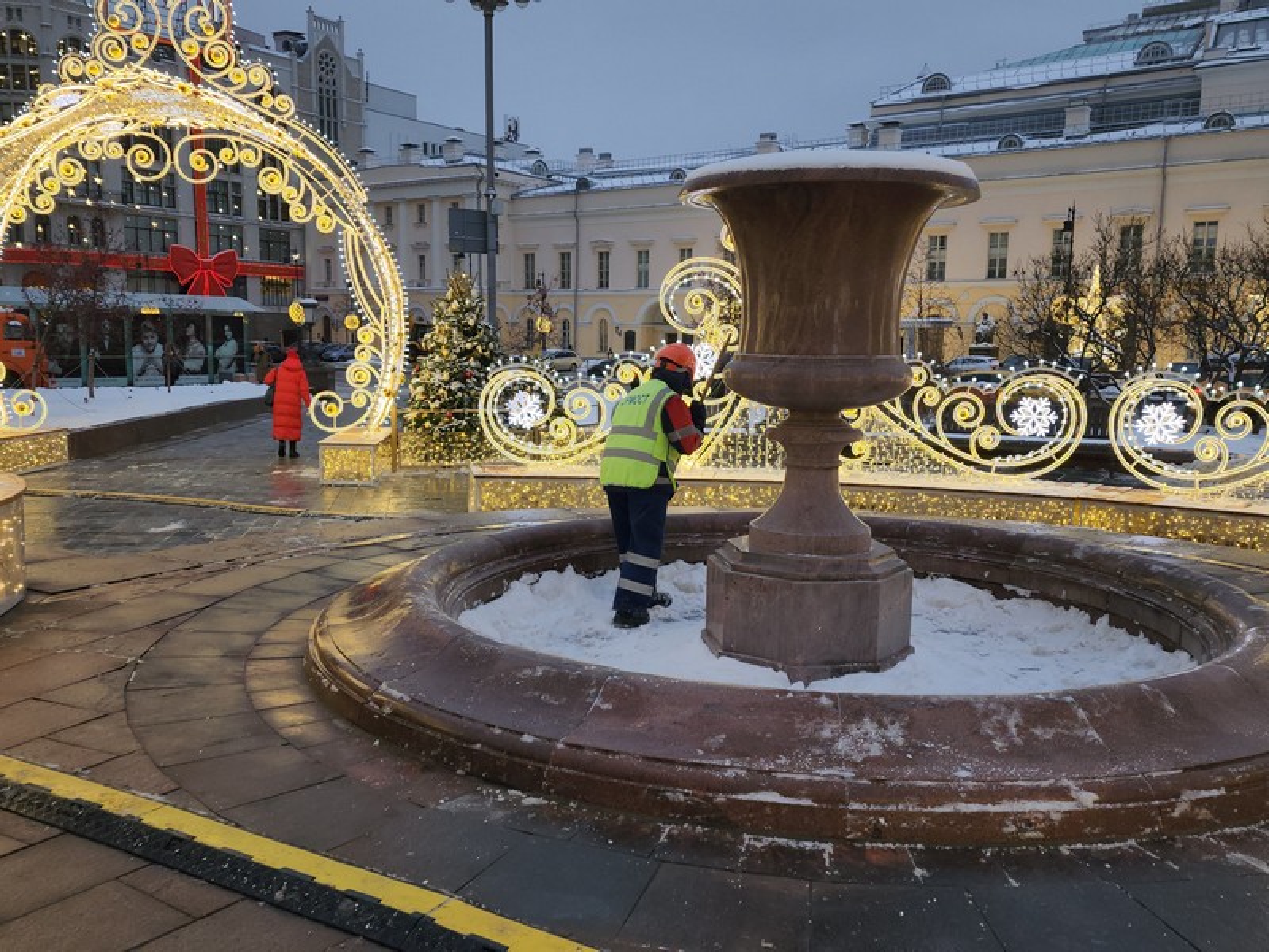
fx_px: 843
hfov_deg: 73.9
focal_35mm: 23
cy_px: 476
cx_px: 634
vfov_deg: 58.9
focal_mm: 6.4
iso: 25
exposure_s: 1/250
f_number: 1.8
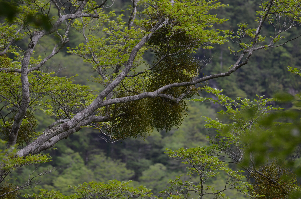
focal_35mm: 255
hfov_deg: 8.1
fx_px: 2128
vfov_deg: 5.4
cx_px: 150
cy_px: 100
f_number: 5
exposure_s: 1/1000
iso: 450
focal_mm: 170
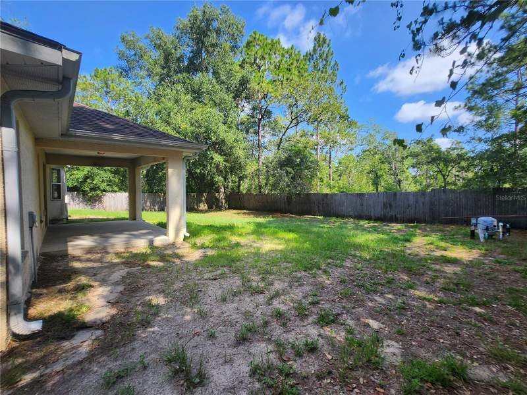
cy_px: 198
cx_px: 264
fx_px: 198
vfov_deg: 89.9
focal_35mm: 13
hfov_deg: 106.2
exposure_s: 1/427
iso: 32
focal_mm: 1.7
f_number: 2.2
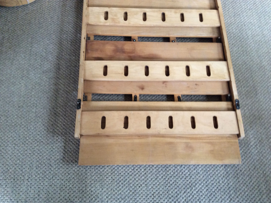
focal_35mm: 32
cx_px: 136
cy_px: 102
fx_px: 250
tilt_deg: -68.6
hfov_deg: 56.9
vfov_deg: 44.1
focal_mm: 3.3
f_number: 2.4
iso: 125
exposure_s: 1/25
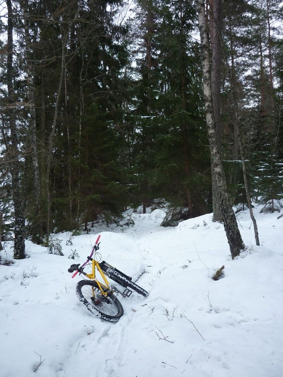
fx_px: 360
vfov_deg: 55.4
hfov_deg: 42.9
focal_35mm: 33
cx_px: 142
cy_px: 188
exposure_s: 1/30
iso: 100
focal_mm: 5.5
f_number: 2.8
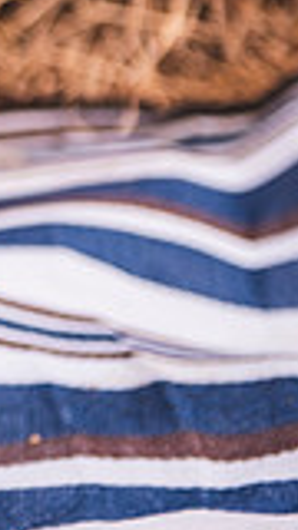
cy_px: -65
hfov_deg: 4.9
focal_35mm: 236
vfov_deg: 9.0
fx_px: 3315
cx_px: -570
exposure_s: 1/320
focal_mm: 62
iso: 200
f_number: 2.8
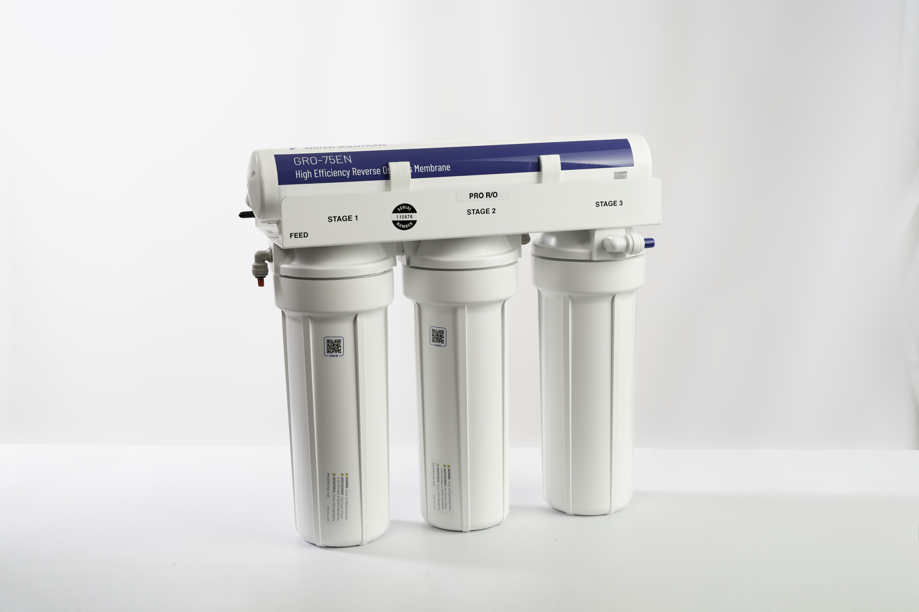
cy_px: 306
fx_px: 1327
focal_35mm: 52
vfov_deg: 26.0
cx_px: 460
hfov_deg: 38.2
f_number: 5.6
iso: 100
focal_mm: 52
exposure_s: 1/160
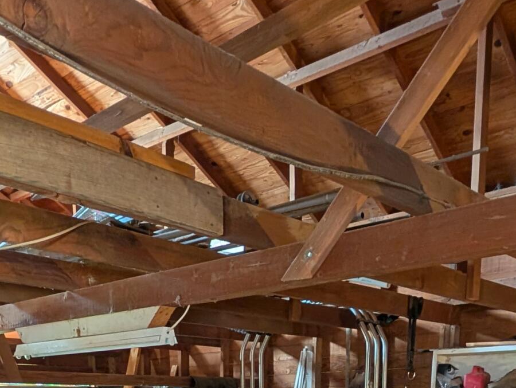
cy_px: 543
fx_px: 597
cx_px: 218
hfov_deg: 46.6
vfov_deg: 27.7
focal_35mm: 40
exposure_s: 1/30
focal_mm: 2.02
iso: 167
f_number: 1.7
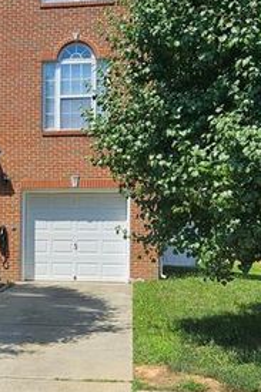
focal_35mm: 58
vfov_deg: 34.5
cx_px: 48
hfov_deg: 23.0
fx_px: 631
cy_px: 220
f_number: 1.8
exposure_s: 1/1925
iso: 25
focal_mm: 5.4
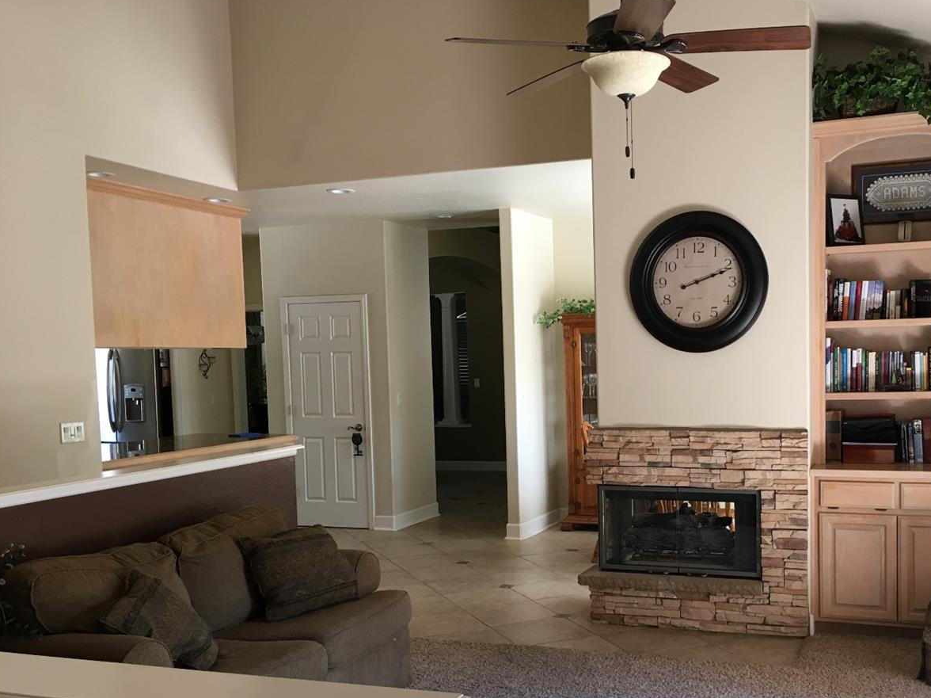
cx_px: 586
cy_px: 422
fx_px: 995
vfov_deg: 38.5
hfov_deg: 49.6
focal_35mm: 37
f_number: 2.2
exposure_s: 1/30
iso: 64
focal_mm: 4.15
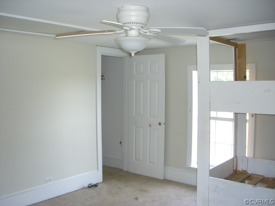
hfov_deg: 49.0
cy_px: 103
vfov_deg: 37.7
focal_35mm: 38
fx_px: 302
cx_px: 138
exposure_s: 1/60
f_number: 2.7
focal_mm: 6.2
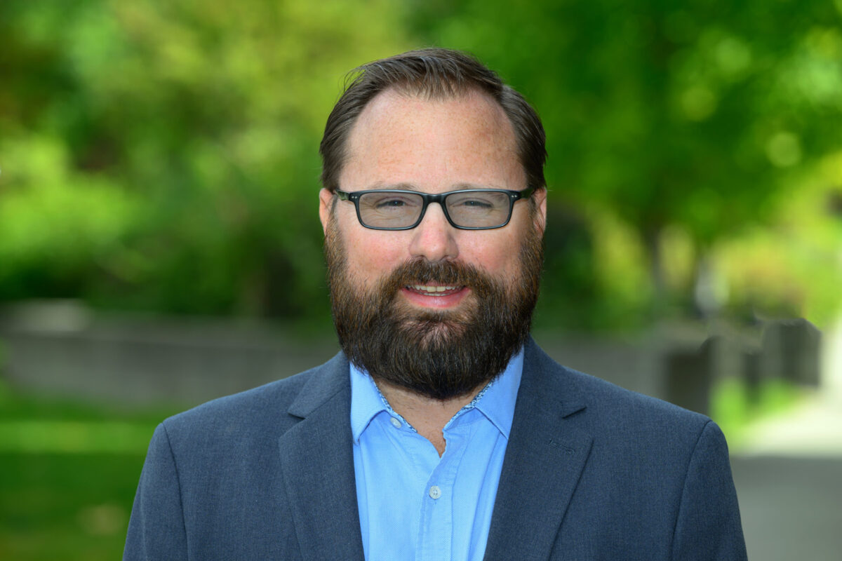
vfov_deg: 9.5
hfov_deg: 14.2
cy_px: 280
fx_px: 3391
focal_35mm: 145
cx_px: 421
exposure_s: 1/200
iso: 80
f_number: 5
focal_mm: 145
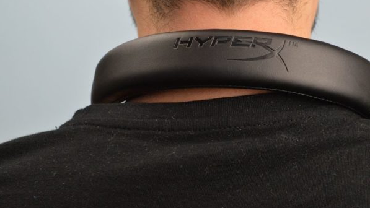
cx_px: 185
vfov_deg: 14.7
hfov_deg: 25.9
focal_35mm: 82
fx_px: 805
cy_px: 91
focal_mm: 52
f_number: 10
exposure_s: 1/25
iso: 1600
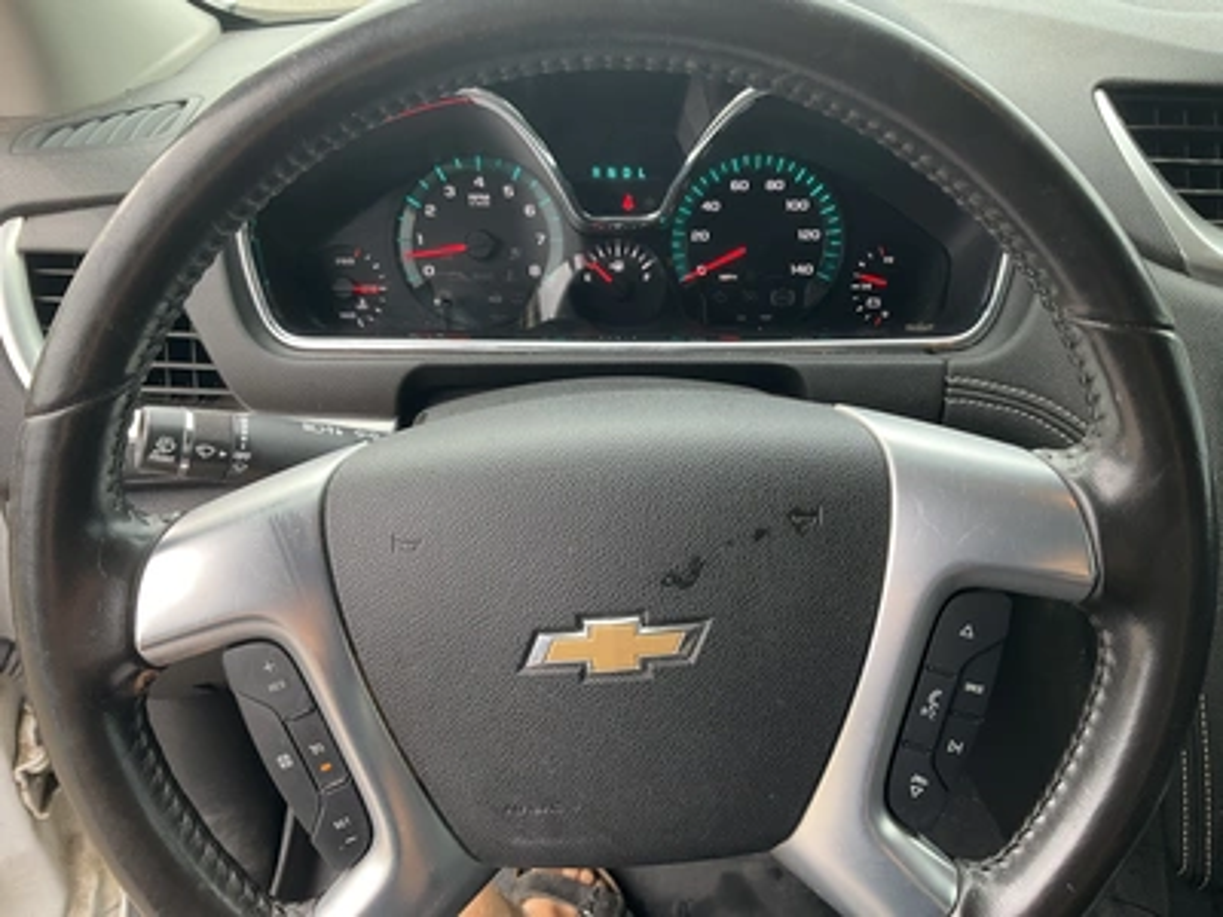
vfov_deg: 48.2
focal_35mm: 29
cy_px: 458
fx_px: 1025
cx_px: 612
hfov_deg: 61.7
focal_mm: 3
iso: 40
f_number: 1.8
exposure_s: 1/122
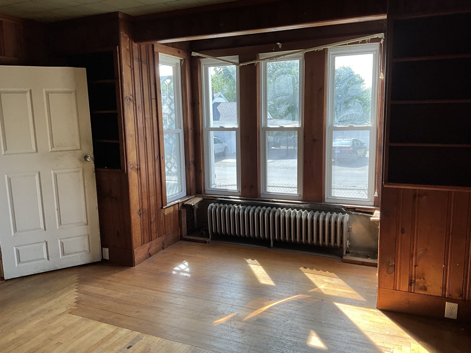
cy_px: 176
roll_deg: +0.9
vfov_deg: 48.2
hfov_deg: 61.7
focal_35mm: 29
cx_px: 236
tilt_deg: -8.4
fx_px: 395
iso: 32
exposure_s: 1/122
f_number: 1.8
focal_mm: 3
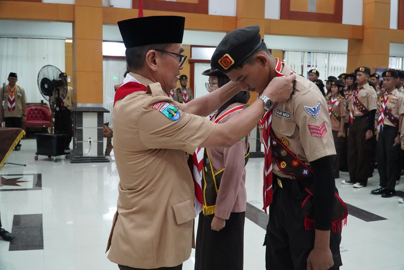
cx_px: 202
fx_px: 421
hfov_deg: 51.3
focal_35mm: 38
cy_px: 135
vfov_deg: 35.5
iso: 8000
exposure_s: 1/100
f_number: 5.6
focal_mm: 25
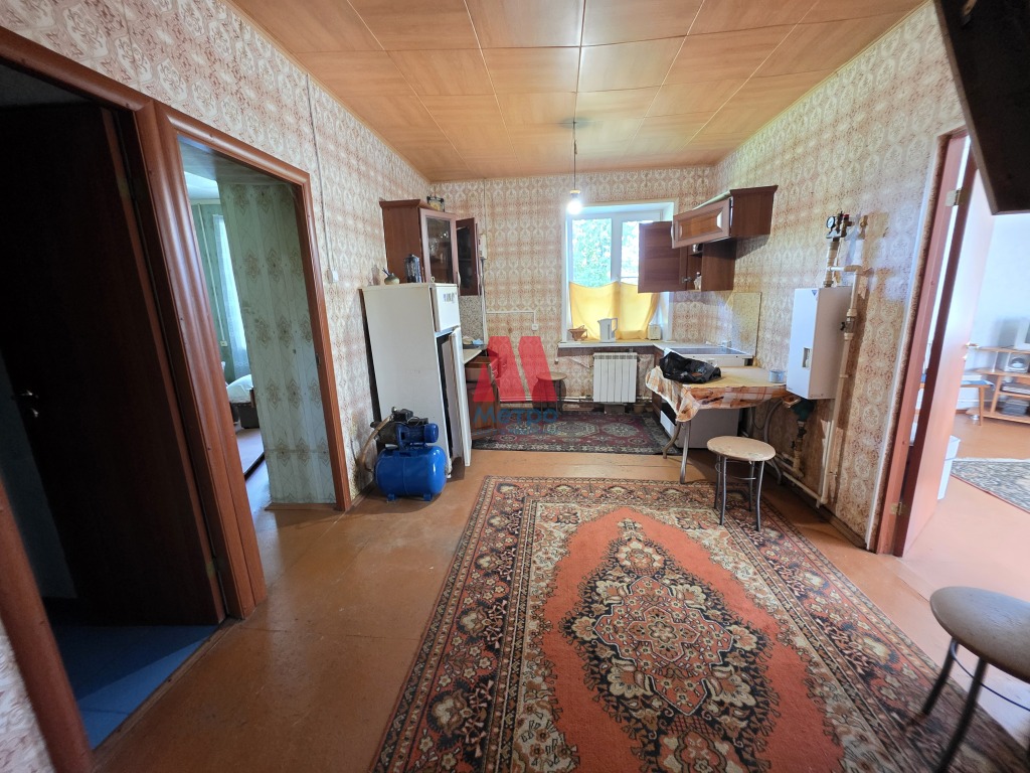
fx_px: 387
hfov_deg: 106.2
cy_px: 386
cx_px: 515
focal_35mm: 13
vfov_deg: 89.9
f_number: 1.9
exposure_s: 1/30
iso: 1000
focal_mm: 2.2
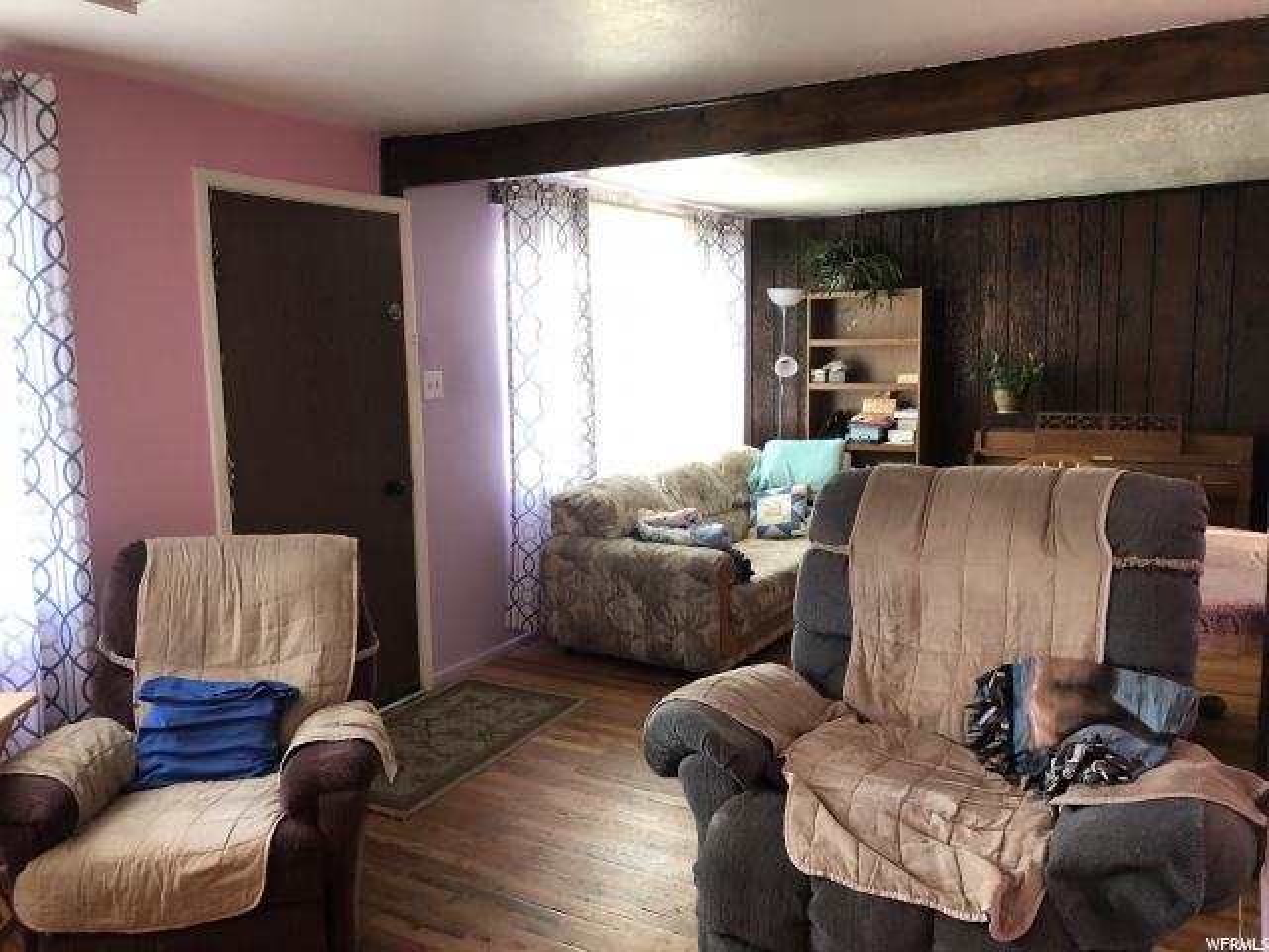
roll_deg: +0.3
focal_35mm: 28
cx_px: 634
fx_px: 1026
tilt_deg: -8.0
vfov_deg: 49.7
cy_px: 476
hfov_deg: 63.4
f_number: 1.8
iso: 50
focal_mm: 4
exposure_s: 1/15
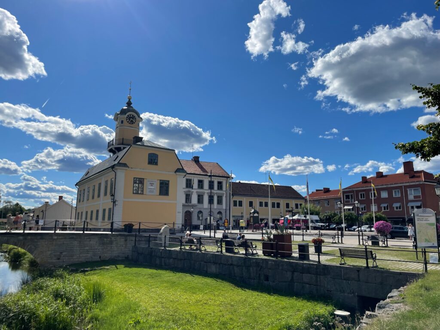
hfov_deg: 67.3
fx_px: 330
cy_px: 165
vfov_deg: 53.1
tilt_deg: +9.6
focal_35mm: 26
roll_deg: -0.2
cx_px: 220
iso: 32
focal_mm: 4.2
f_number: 1.6
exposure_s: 1/7813
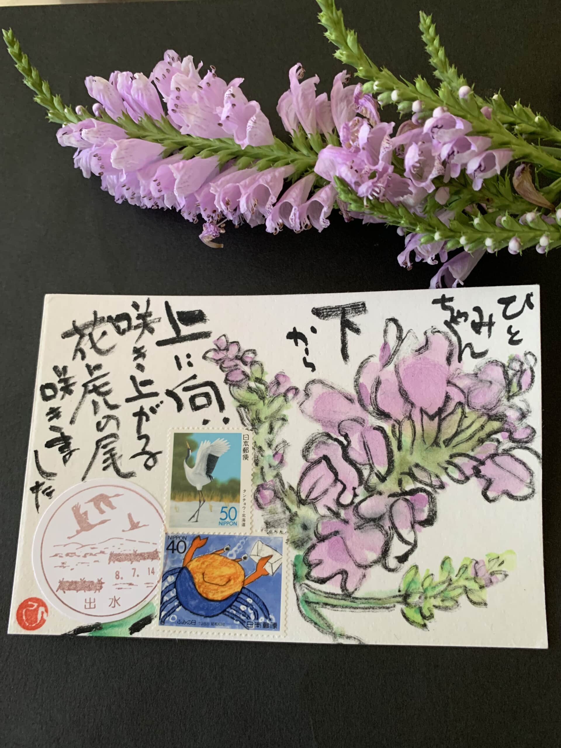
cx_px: 280
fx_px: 562
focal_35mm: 26
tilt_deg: -76.5
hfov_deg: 53.1
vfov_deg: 67.3
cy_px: 374
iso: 250
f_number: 1.8
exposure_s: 1/60
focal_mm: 4.25
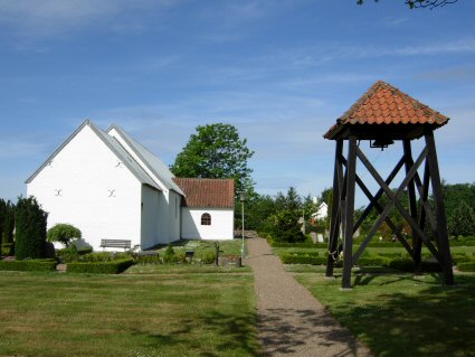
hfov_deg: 51.3
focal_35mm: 36
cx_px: 238
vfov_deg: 39.7
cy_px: 178
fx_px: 494
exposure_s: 1/384
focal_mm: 7.5
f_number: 6.8
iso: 50
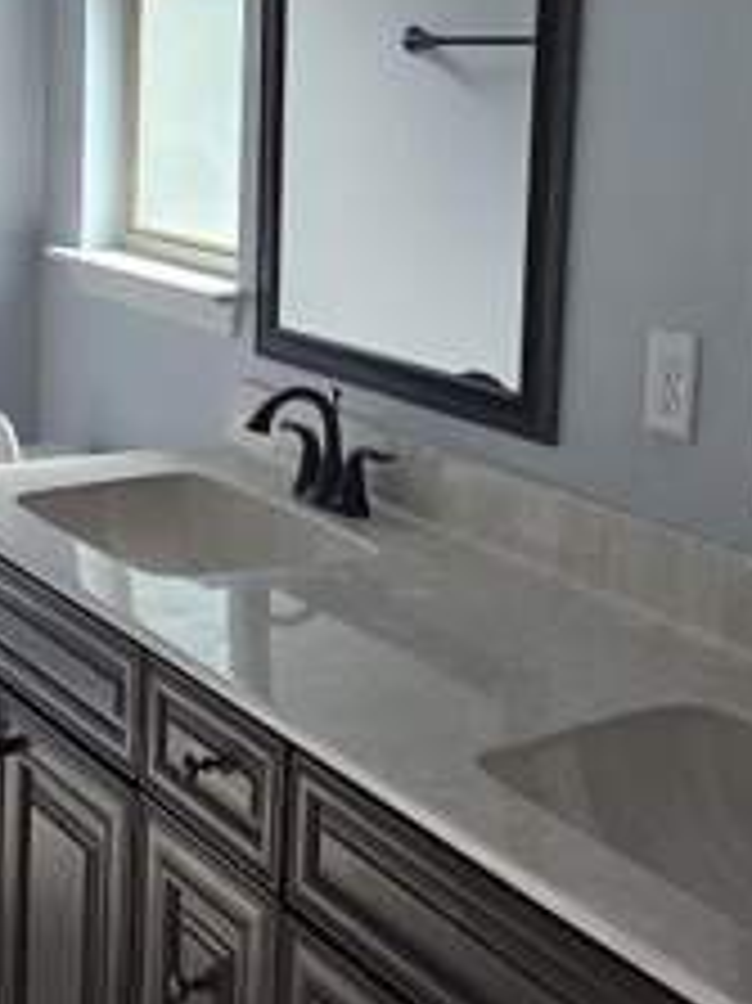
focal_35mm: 66
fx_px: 1914
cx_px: 270
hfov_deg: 22.2
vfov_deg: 29.3
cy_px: 374
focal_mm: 6.3
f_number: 1.7
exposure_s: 1/207
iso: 250
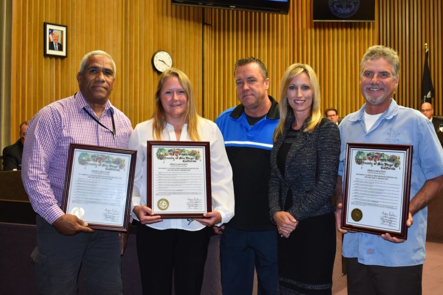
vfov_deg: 31.5
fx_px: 524
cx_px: 249
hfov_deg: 45.8
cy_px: 132
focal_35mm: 43
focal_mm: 25
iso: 800
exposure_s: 1/80
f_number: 4.5
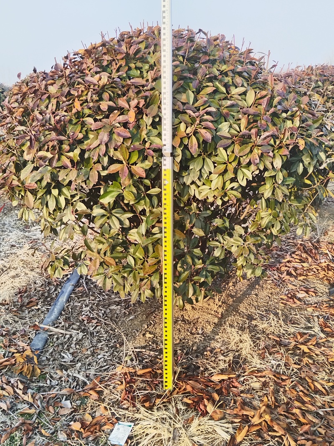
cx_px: 167
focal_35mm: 33
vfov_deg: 55.4
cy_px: 223
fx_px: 425
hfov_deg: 42.9
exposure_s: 1/110
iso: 100
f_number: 1.9
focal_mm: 4.95
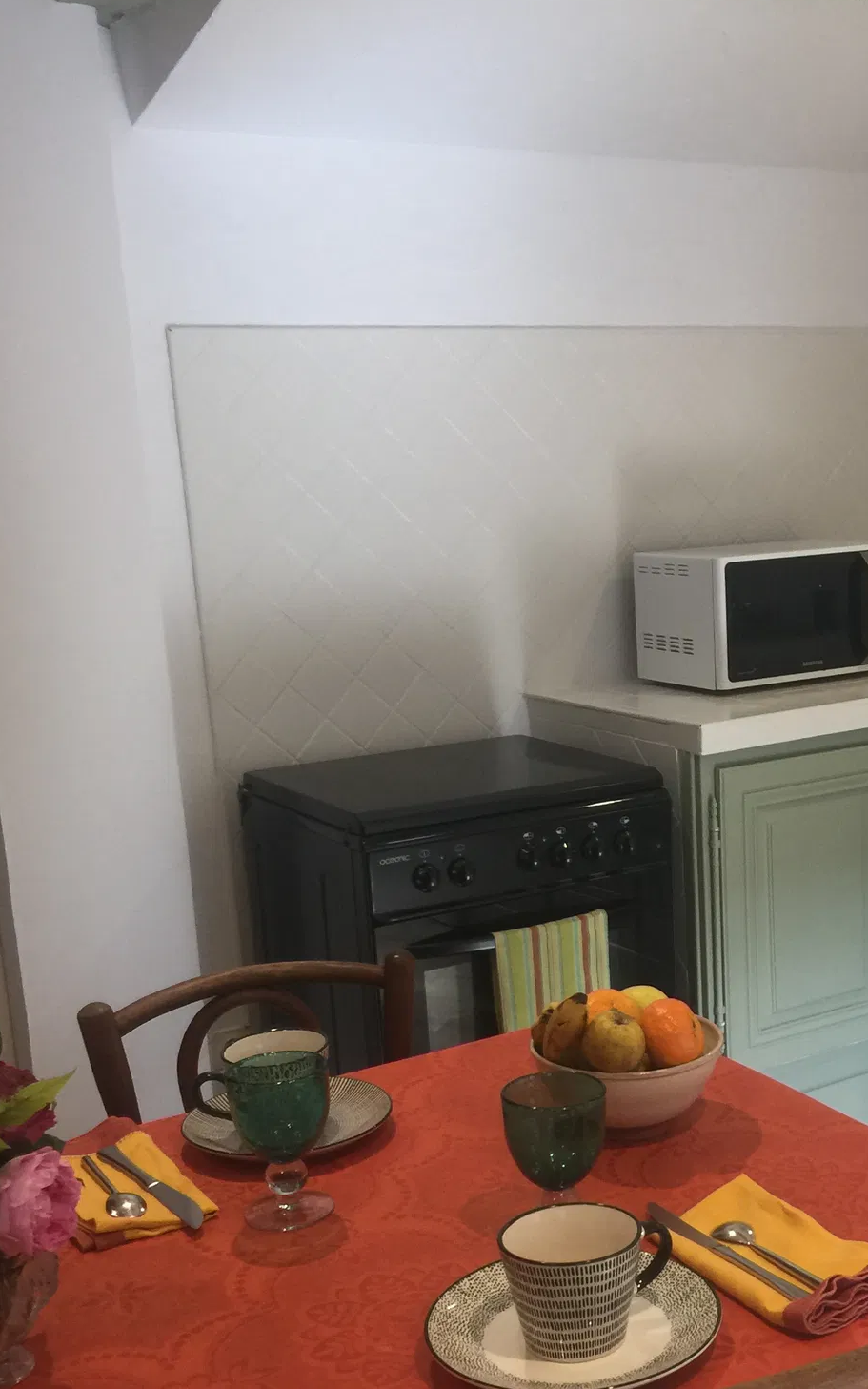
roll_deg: +1.2
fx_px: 1703
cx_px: 675
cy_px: 865
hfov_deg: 28.1
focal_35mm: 45
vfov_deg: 44.0
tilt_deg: -11.6
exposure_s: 1/33
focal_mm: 4.15
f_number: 2.2
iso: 50
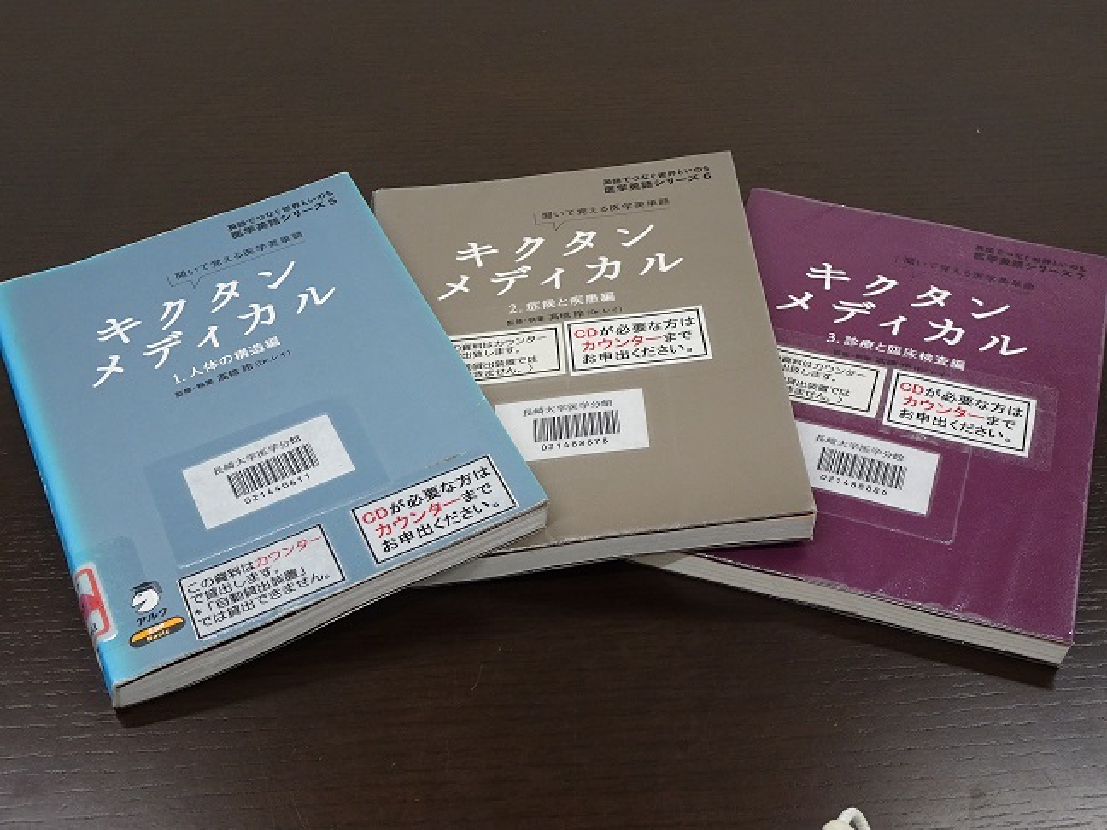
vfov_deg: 29.1
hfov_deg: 38.2
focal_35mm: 50
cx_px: 554
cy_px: 415
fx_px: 1599
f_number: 4.5
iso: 320
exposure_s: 1/50
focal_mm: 8.51
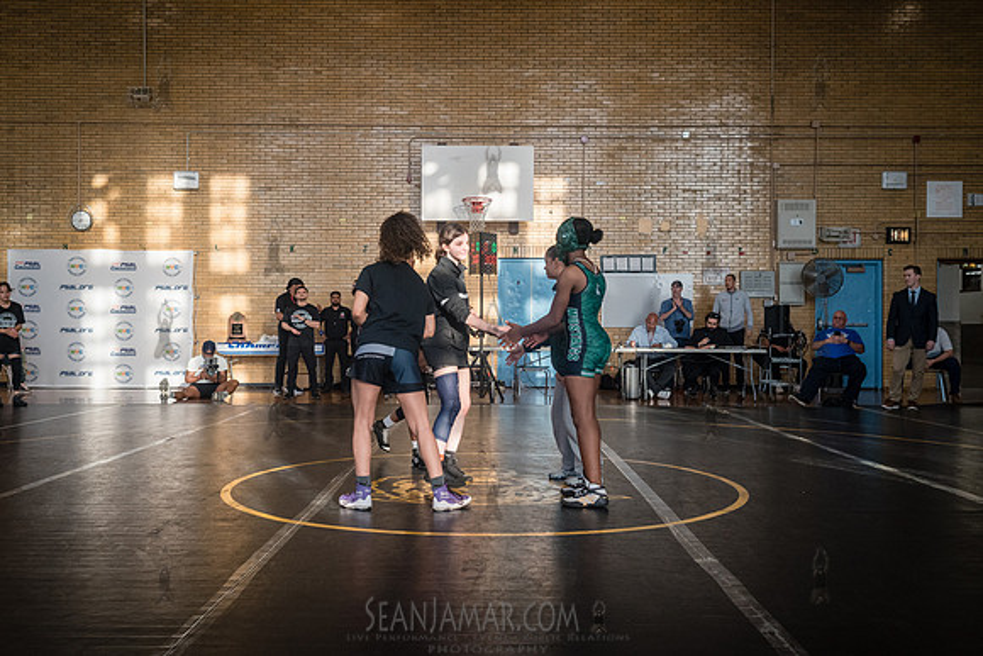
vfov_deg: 37.2
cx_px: 492
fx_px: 975
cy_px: 328
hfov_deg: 53.5
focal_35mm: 36
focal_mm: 35
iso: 1600
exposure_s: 1/500
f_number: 5
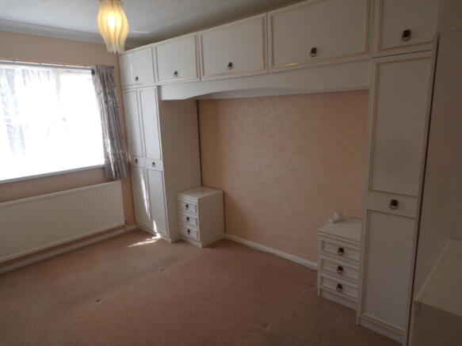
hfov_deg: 71.6
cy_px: 173
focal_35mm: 24
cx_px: 231
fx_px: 320
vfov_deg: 56.8
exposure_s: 1/45
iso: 80
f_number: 4.3
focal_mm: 4.3
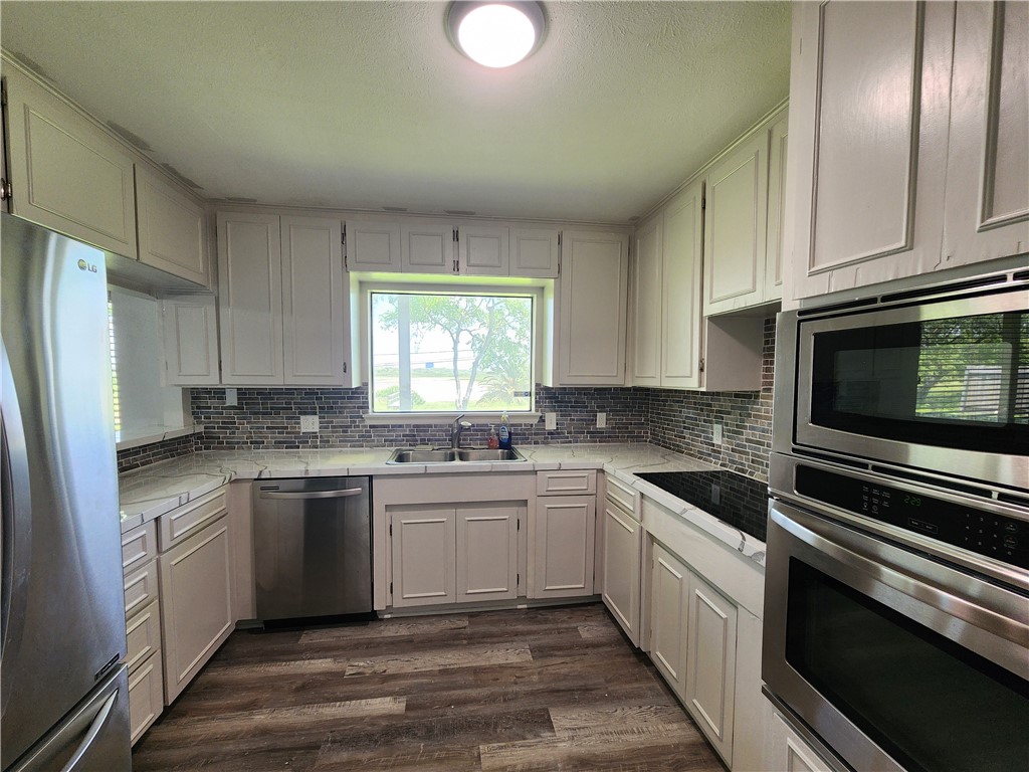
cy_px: 386
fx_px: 386
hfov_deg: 106.2
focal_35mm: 13
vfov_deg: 89.9
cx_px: 514
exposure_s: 1/60
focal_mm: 2.2
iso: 125
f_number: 2.2
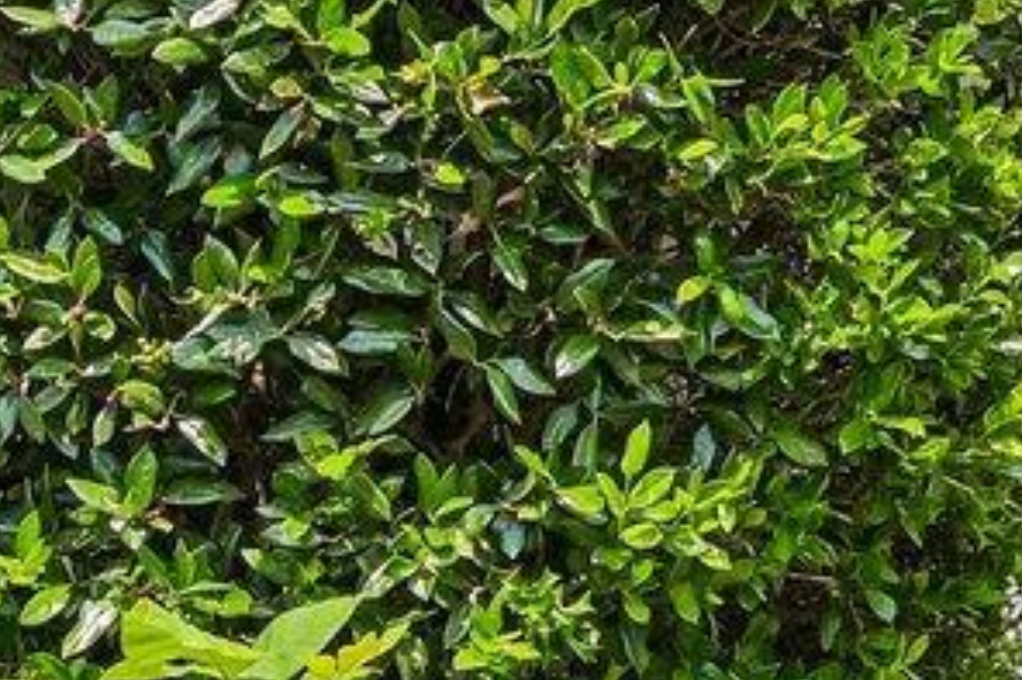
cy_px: -416
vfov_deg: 7.6
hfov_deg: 11.1
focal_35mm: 176
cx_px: 1643
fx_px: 5007
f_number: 8
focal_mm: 25.5
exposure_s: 1/200
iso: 100
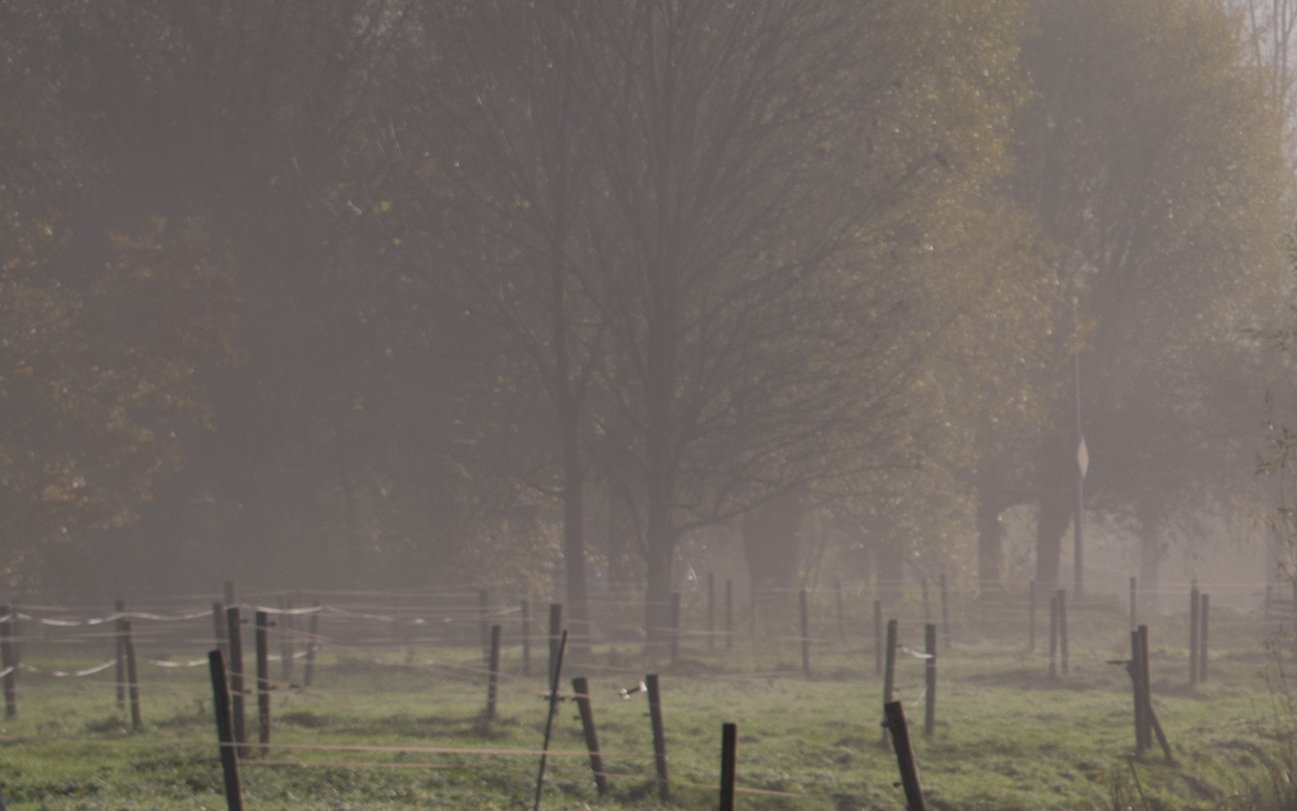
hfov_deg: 6.4
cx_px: 1870
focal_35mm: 323
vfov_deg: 4.1
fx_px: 11405
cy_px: 741
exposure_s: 1/250
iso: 100
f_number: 8
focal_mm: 65
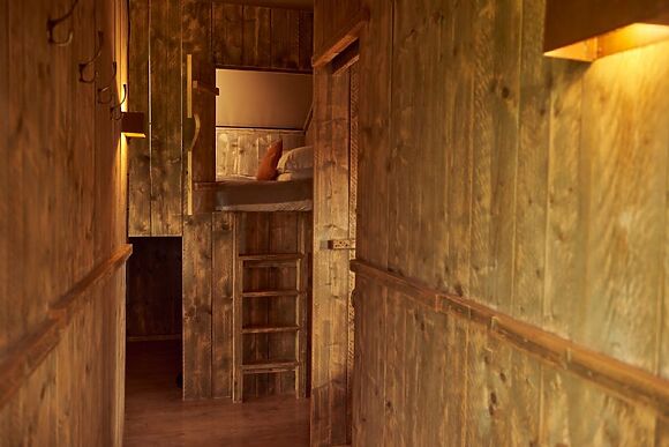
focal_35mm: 32
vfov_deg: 41.1
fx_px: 595
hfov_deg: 58.7
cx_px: 334
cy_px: 224
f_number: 4
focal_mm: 32
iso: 640
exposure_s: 1/125
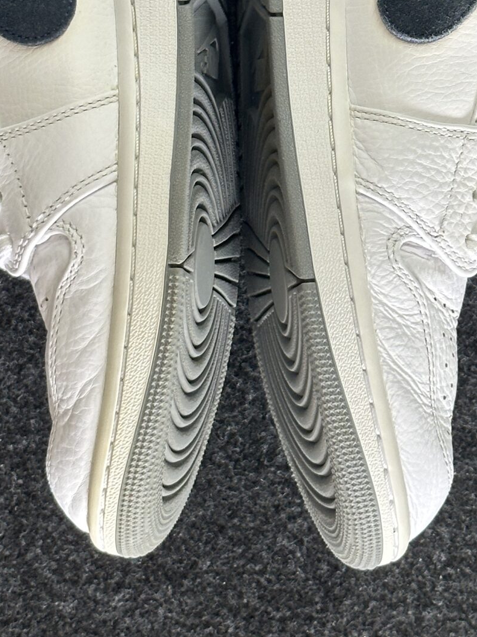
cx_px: 258
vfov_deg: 16.8
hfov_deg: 12.8
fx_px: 2132
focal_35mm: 116
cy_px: 112
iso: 100
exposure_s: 1/50
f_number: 1.78
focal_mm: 6.86
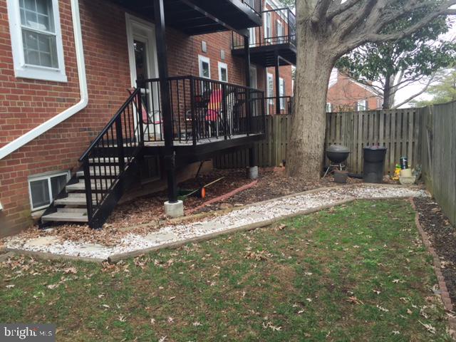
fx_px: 382
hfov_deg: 61.7
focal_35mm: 29
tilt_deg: -7.1
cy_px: 171
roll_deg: +3.7
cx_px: 228
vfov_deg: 48.2
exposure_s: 1/252
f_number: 2.2
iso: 32
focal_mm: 4.15
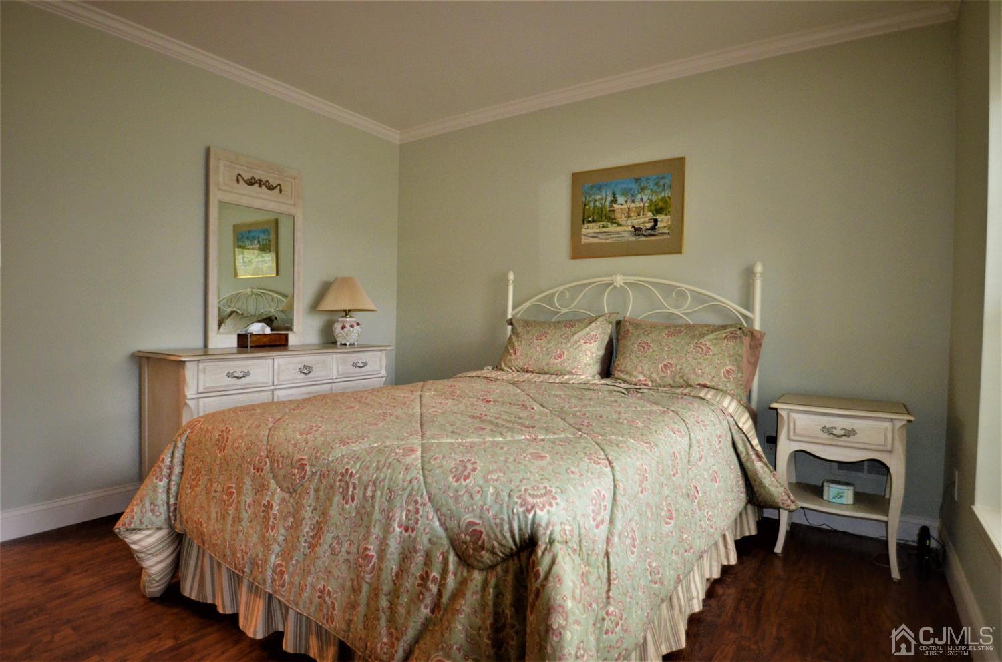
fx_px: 500
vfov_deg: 67.1
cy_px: 331
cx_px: 501
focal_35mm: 18
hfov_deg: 90.1
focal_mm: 12
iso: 2500
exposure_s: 1/60
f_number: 3.8
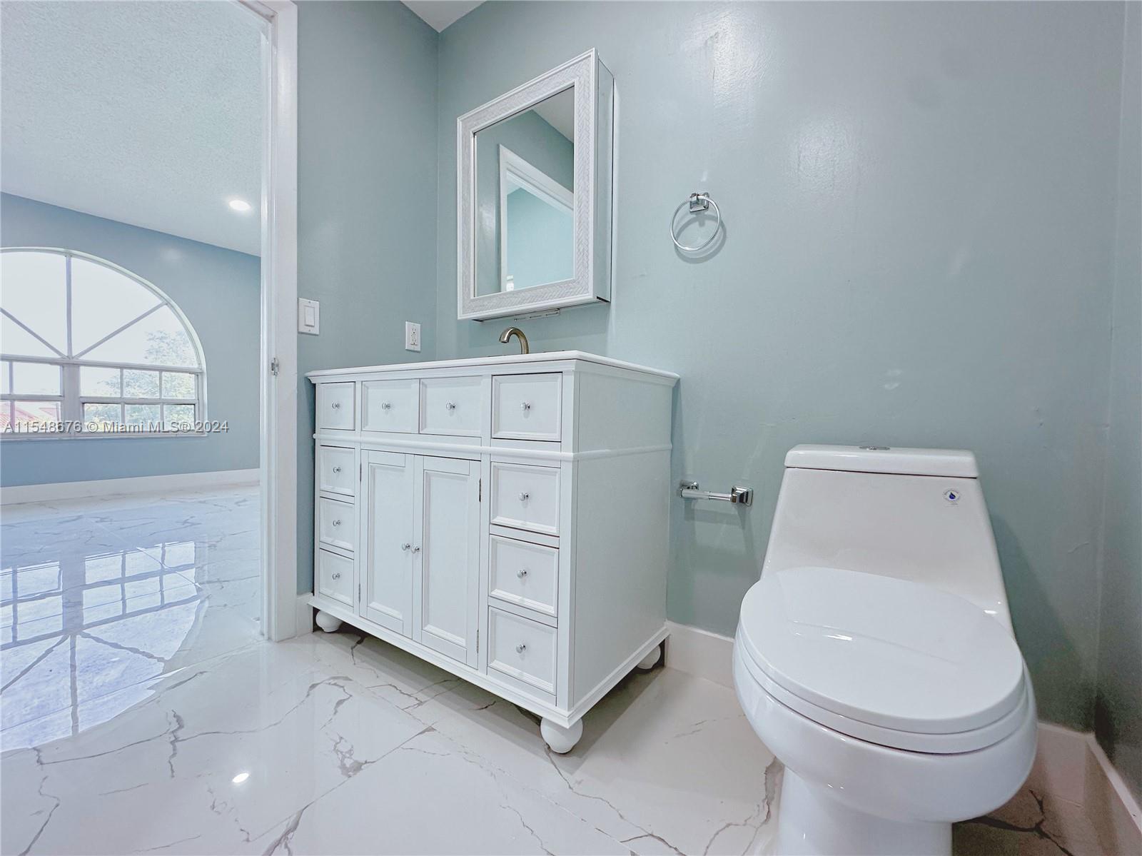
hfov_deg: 102.1
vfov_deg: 85.6
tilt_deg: -1.1
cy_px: 428
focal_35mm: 14
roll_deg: +0.6
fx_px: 462
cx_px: 571
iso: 160
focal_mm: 2.22
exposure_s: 1/120
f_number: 2.2
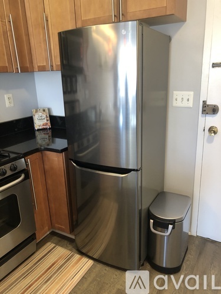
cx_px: 110
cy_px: 147
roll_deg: +1.4
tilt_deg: -17.5
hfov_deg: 49.7
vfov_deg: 63.4
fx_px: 238
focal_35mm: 28
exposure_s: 1/17
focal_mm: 3.99
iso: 40
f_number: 1.8
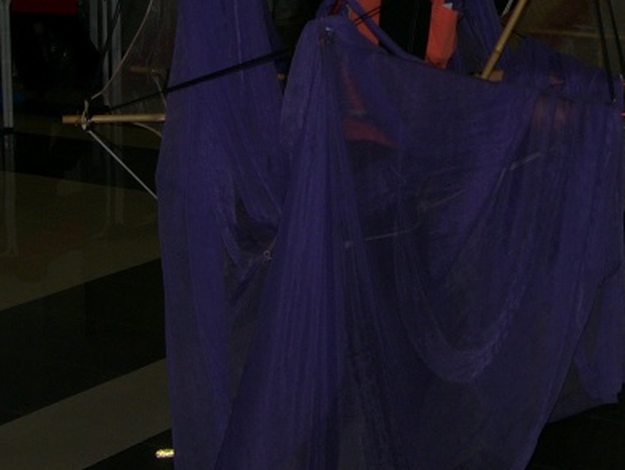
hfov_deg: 20.6
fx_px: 1699
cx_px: 508
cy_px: 74
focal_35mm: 94
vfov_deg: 15.6
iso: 50
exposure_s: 1/80
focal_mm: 7.6
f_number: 2.8
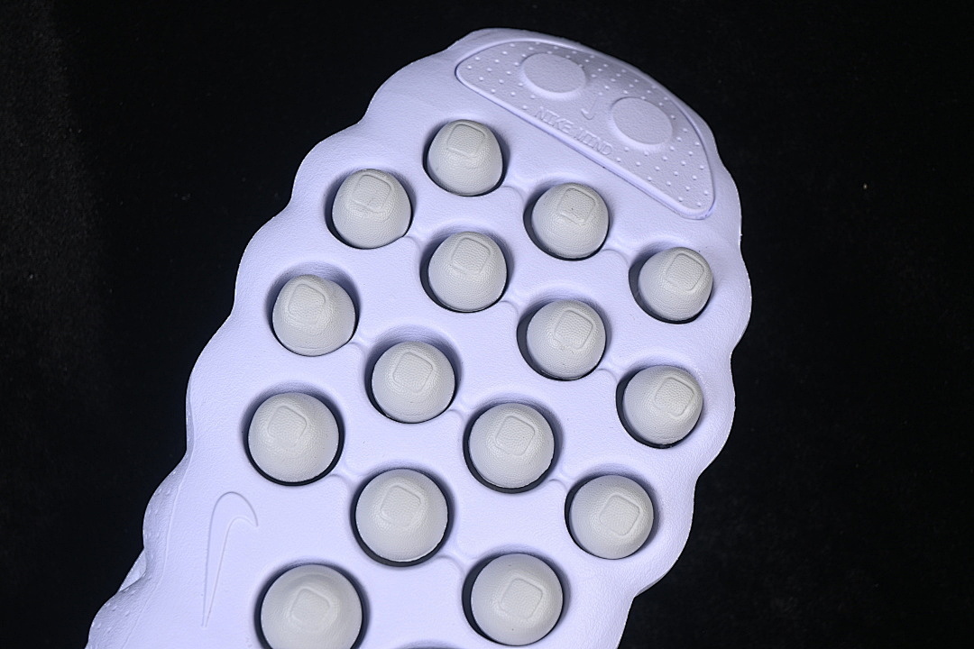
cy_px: 324
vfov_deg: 18.2
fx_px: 2029
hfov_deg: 27.0
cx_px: 487
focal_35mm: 75
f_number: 7.1
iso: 160
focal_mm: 50
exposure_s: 1/100
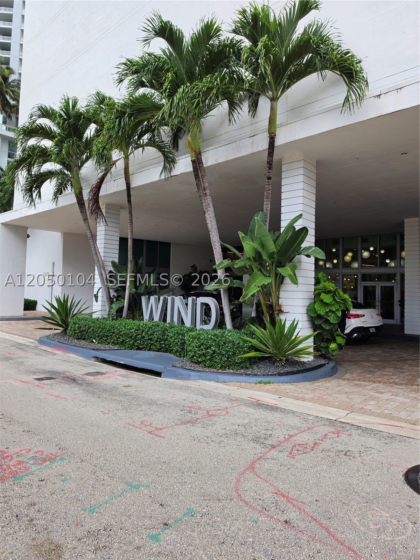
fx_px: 372
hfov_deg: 58.9
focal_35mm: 23
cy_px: 280
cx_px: 210
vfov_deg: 73.9
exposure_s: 1/194
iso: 10
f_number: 1.4
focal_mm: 6.5
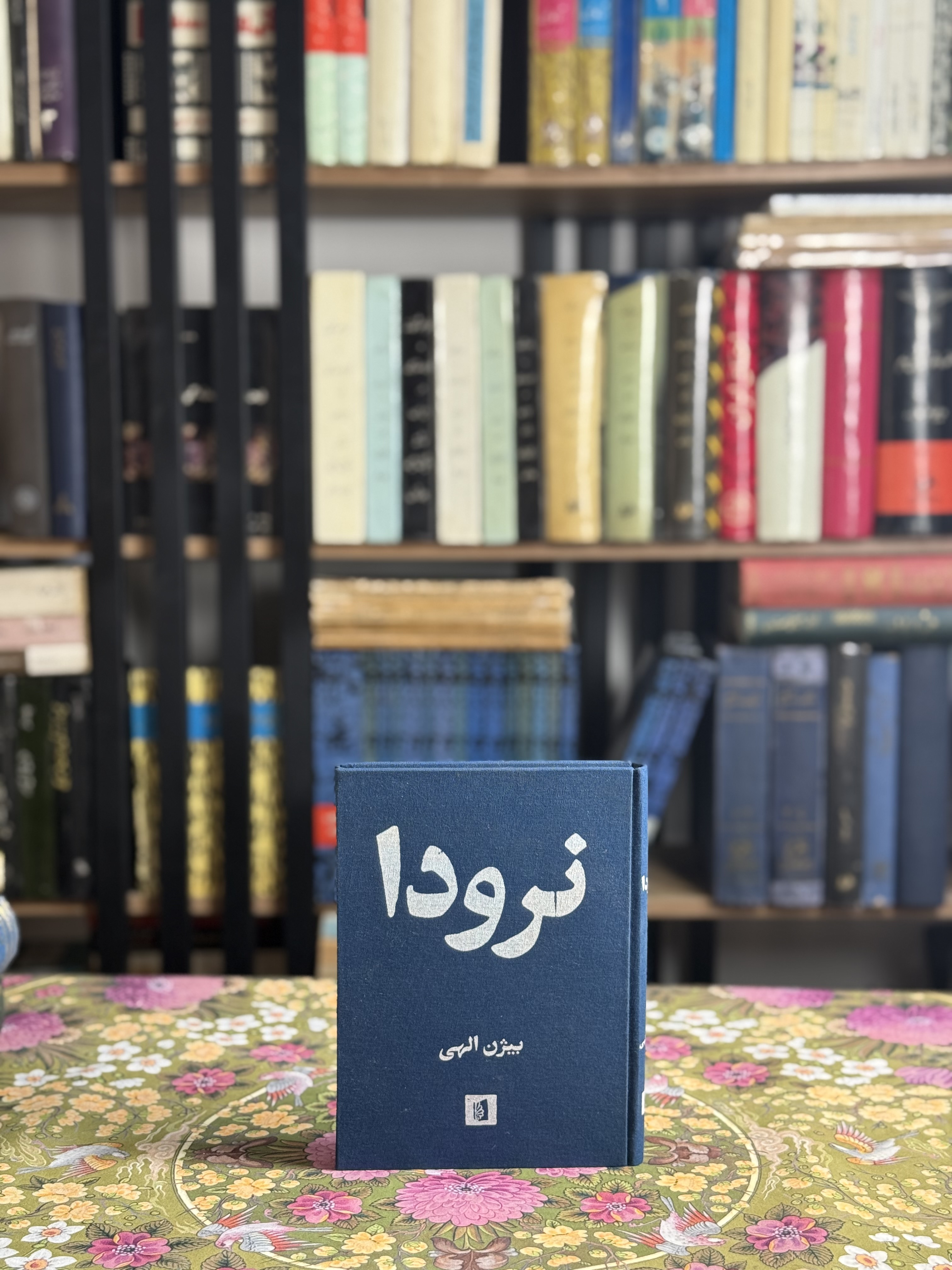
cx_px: 476
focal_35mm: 48
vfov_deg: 39.7
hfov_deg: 30.3
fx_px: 1760
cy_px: 635
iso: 125
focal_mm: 6.76
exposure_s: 1/50
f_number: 1.78
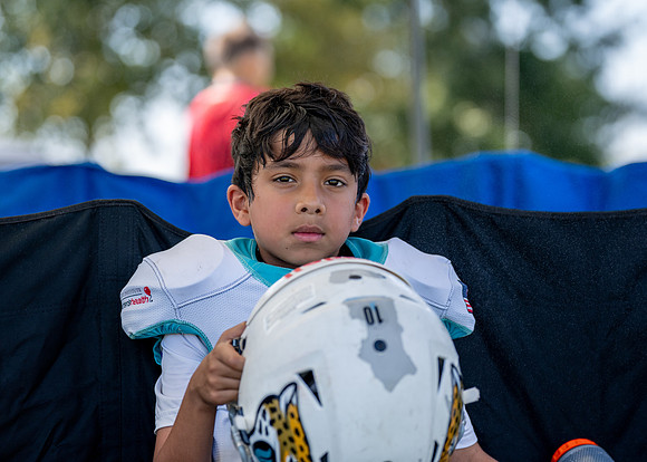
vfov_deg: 12.1
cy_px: 214
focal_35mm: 119
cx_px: 331
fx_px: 2177
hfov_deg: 16.9
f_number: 2.8
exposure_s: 1/1250
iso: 200
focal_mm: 105
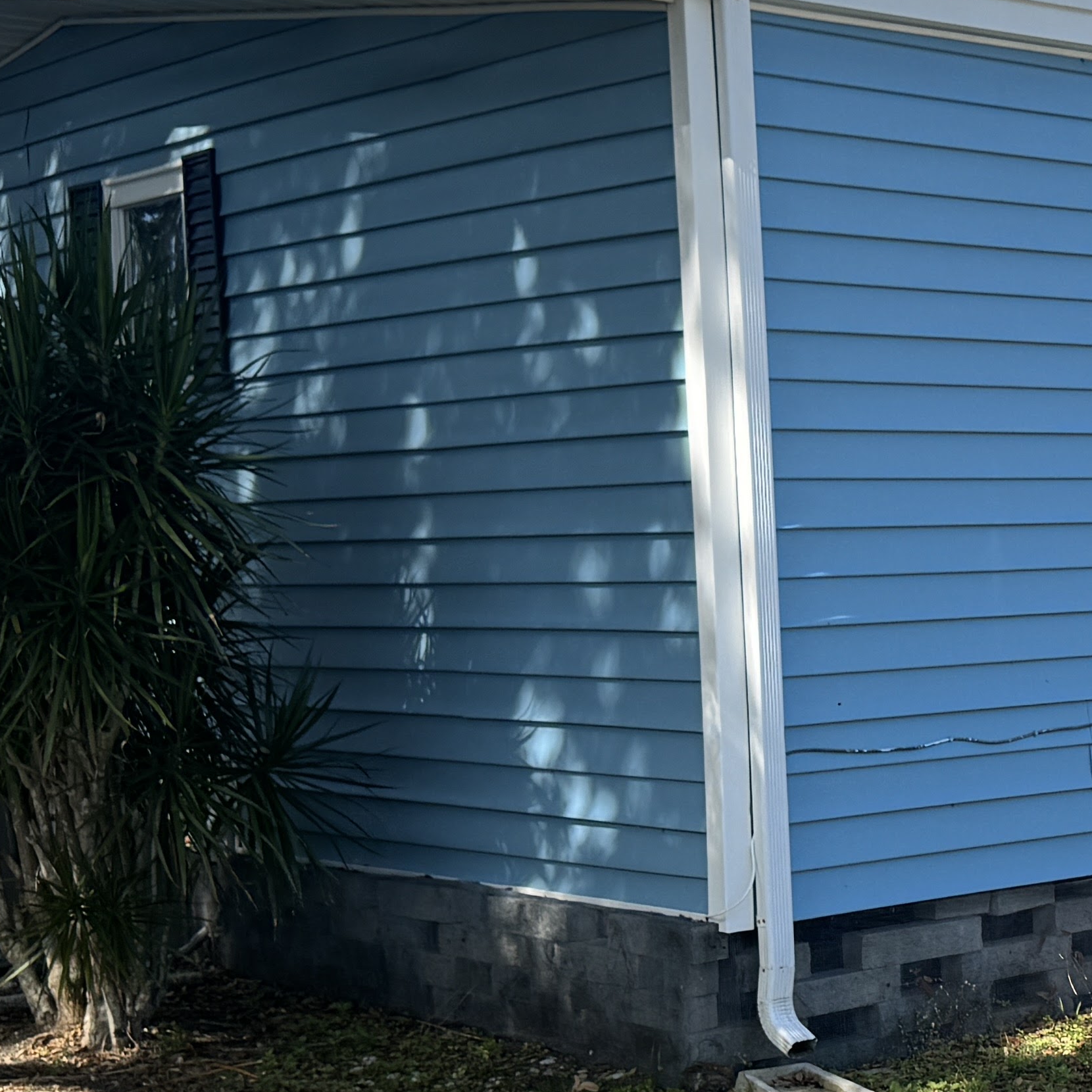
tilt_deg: -4.6
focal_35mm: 73
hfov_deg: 21.7
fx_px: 2605
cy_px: 673
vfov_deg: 23.6
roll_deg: +1.2
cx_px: 1368
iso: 80
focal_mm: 6.76
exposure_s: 1/2604
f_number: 1.78
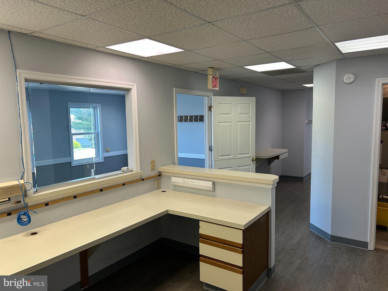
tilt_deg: -5.7
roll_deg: +1.2
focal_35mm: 26
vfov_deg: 53.1
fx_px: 291
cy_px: 146
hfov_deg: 67.3
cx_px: 194
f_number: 1.5
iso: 100
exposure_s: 1/120
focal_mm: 5.7
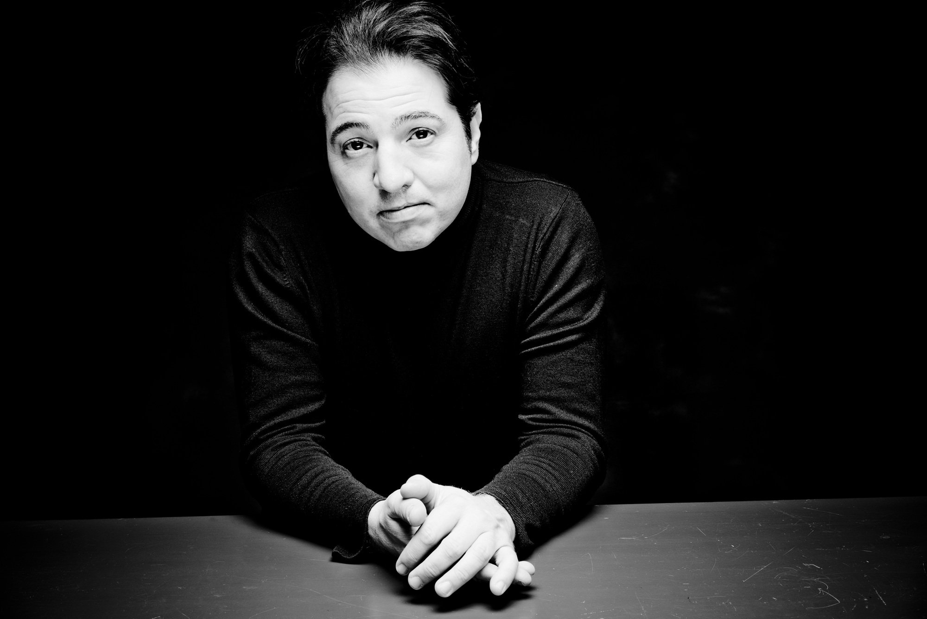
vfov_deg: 24.6
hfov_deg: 36.2
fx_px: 1416
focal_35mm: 55
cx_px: 464
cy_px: 310
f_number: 8
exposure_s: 1/100
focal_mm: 55
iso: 200
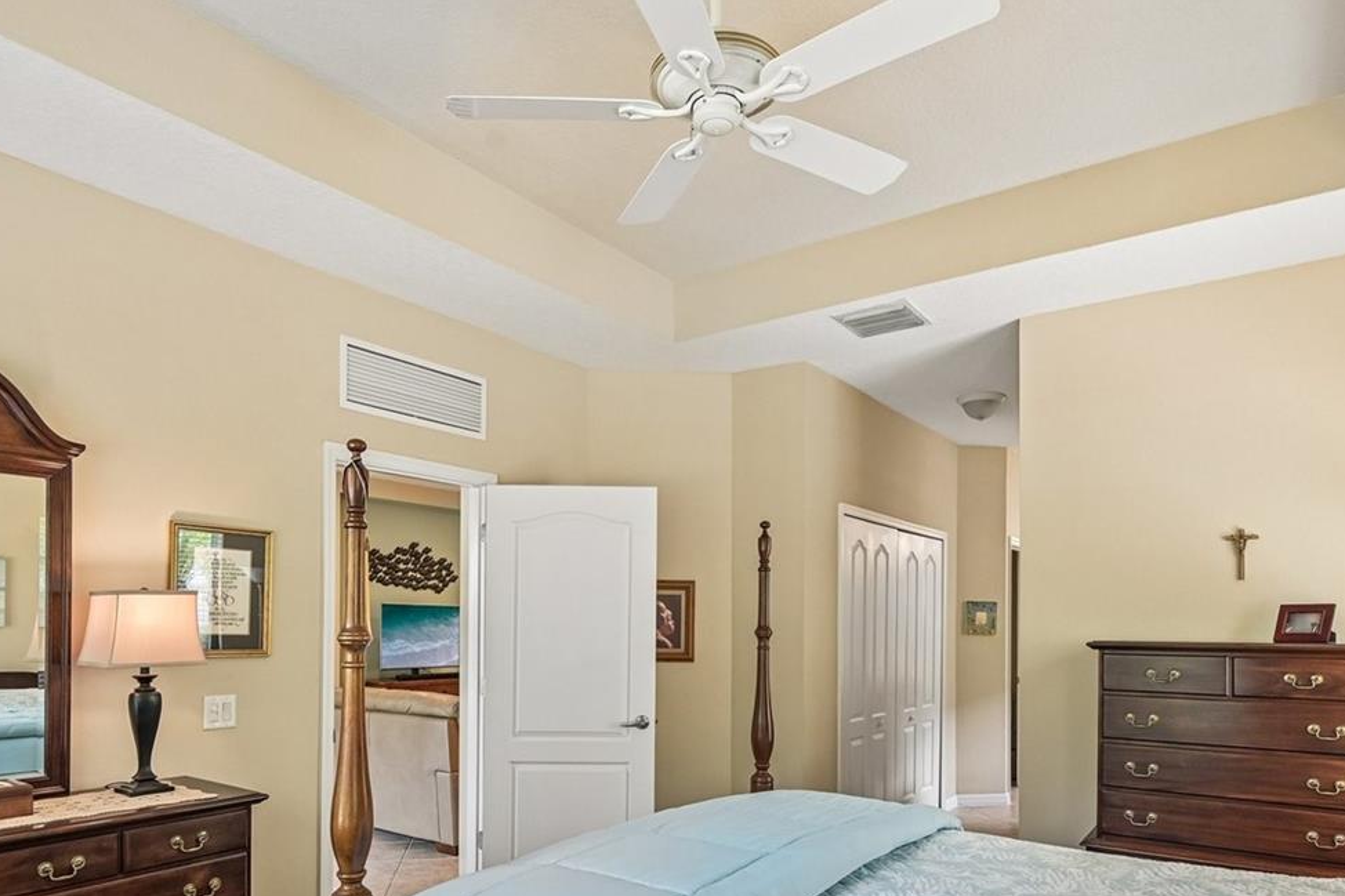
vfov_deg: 53.9
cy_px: 601
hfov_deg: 76.1
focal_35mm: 23
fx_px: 859
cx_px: 648
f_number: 8
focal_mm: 14
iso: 400
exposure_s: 1/15
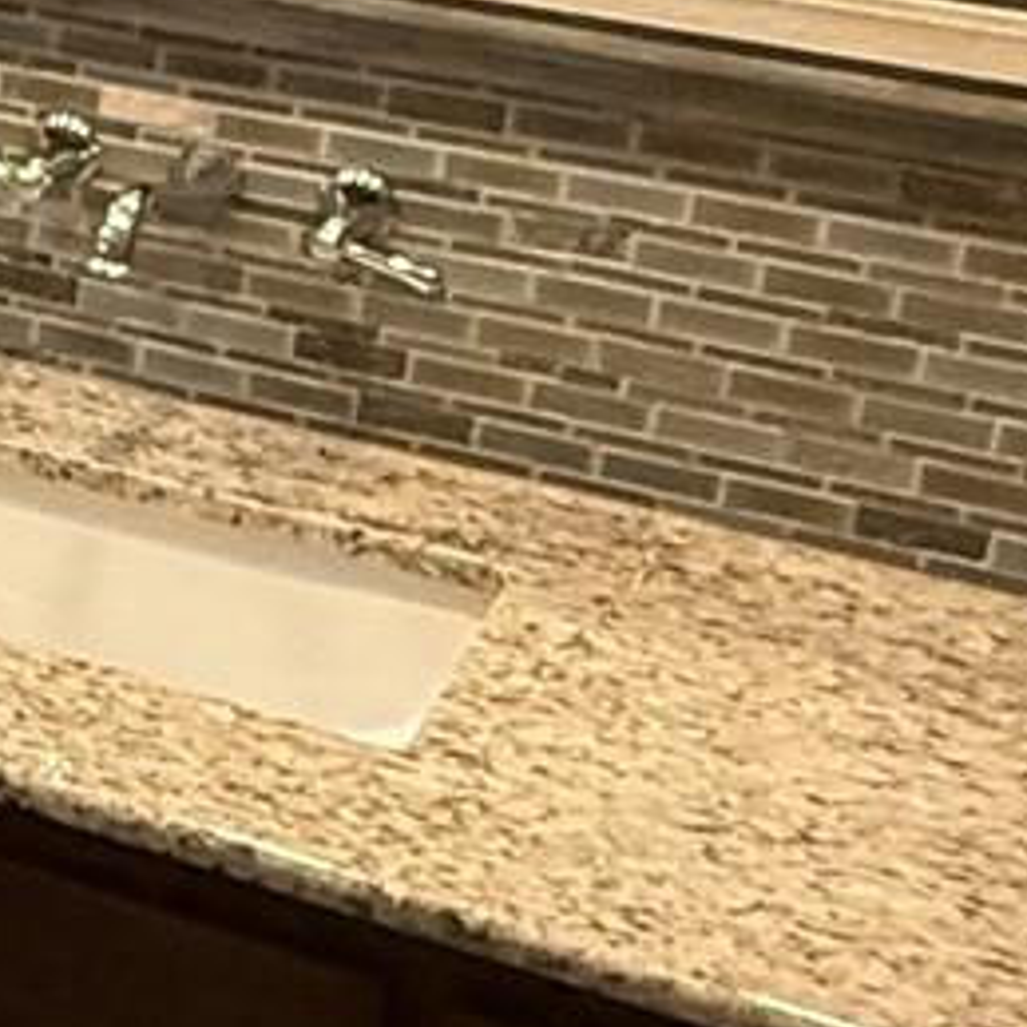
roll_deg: -0.5
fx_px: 3289
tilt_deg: -17.0
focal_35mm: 98
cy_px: 0
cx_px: -1166
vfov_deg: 17.3
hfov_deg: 14.2
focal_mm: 2.22
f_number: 2.2
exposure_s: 1/120
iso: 500
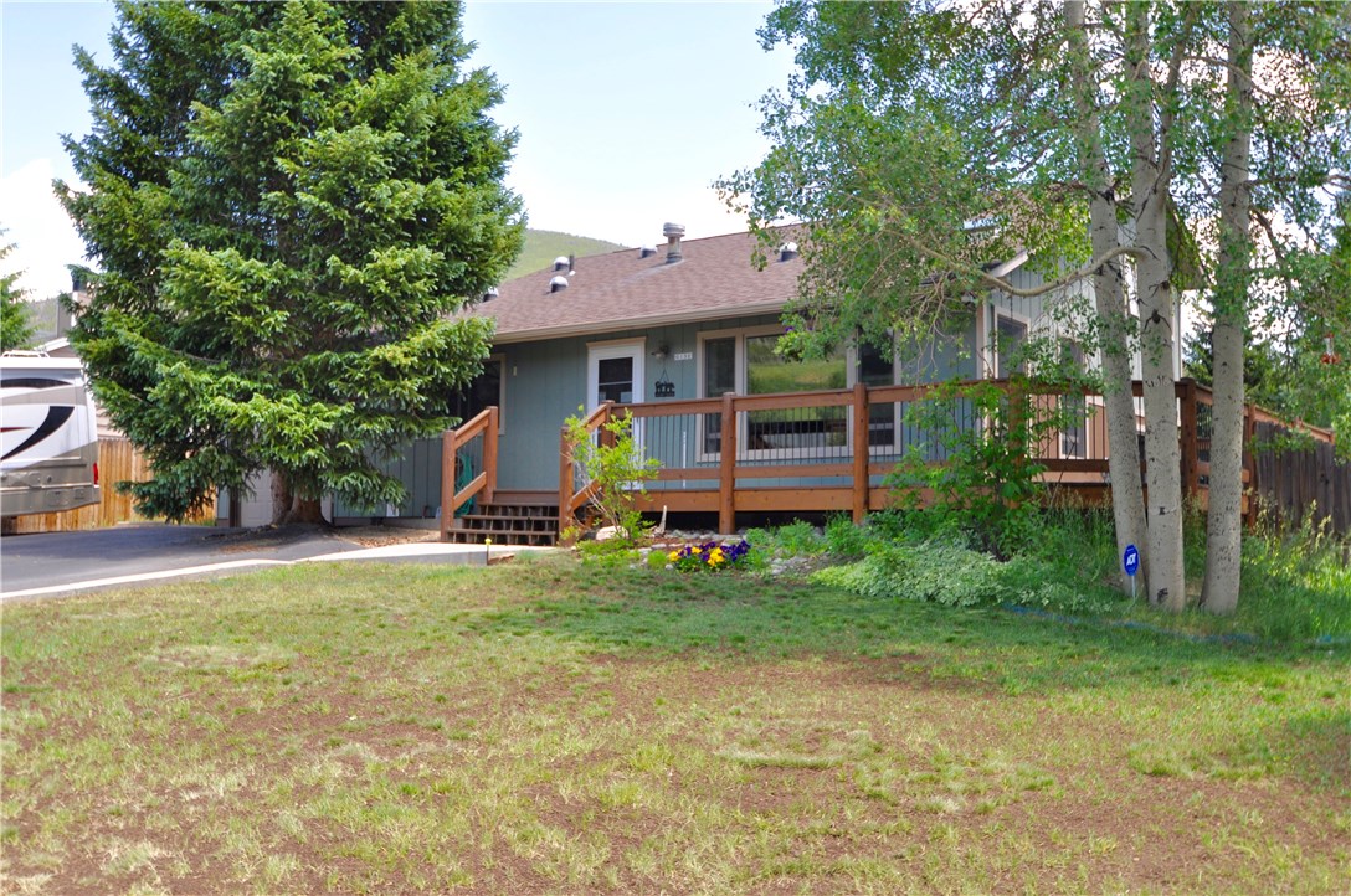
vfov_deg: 36.8
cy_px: 448
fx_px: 1349
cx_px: 676
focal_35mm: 36
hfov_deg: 53.2
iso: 200
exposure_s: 1/200
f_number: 7.1
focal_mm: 24
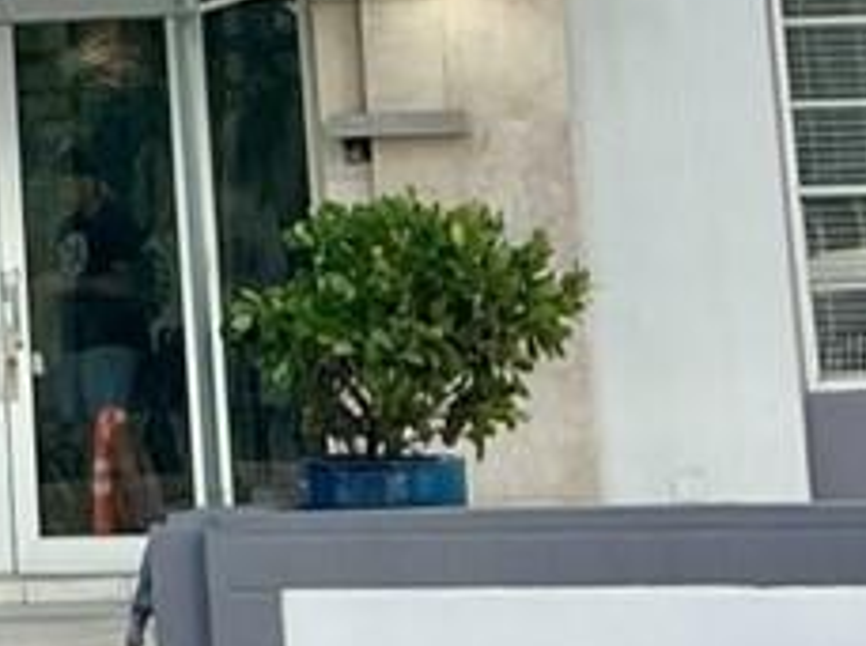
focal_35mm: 182
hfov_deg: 10.6
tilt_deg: +15.5
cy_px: -1058
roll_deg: -0.9
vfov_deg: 7.5
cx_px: -344
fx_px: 4546
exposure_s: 1/4444
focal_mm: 5.7
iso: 50
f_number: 1.5
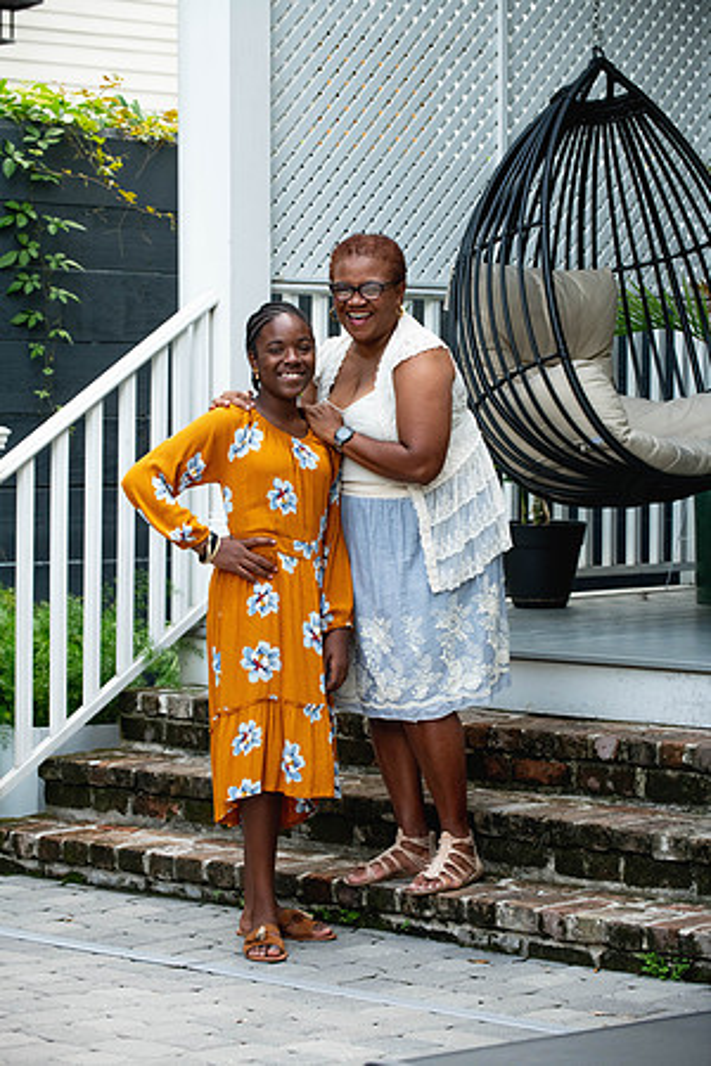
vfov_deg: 20.0
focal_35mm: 102
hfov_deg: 13.4
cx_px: 356
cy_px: 533
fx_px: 3022
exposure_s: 1/1000
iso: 1250
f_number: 5.6
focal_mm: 102
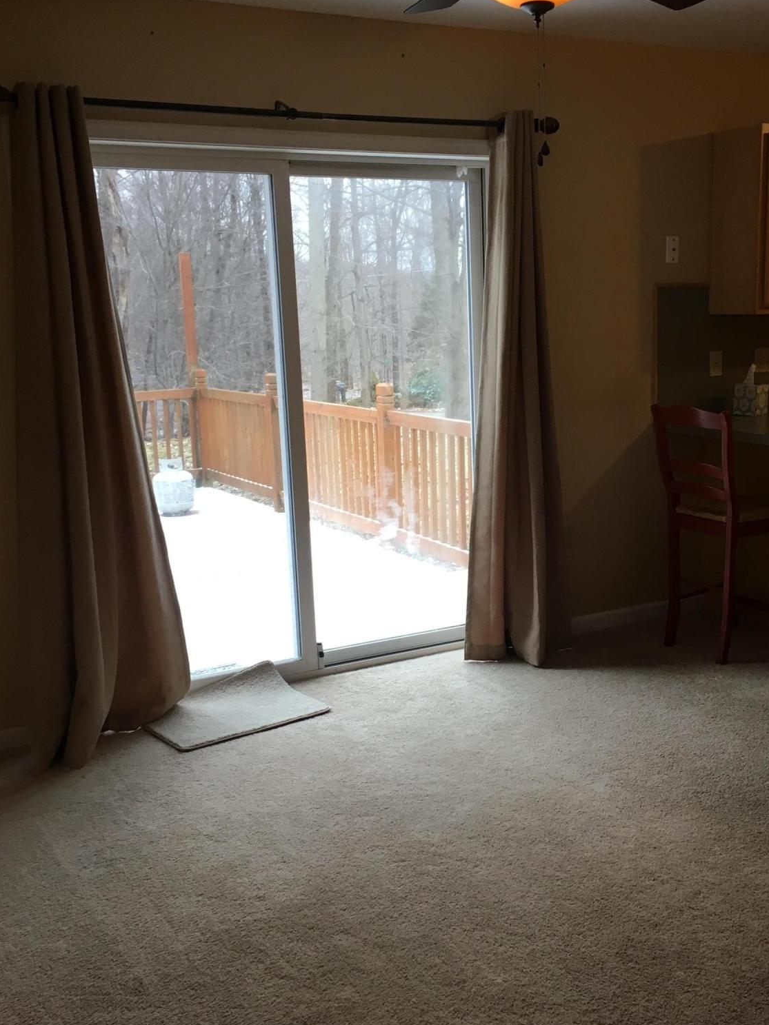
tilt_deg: -10.2
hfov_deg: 36.6
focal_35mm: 39
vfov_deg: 47.8
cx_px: 471
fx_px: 1155
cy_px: 543
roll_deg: +0.9
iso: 25
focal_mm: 4.15
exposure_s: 1/30
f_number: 2.2
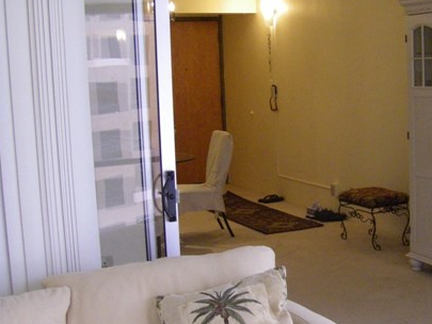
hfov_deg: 31.8
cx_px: 305
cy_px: 173
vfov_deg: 24.4
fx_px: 749
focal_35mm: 60
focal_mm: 6.3
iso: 500
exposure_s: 1/50
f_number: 3.5
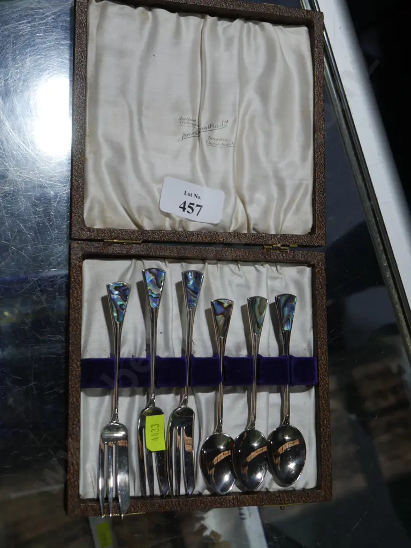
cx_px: 206
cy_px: 274
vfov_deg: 42.9
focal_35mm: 44
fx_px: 697
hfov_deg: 32.9
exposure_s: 1/100
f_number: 4.7
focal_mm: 22
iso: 200
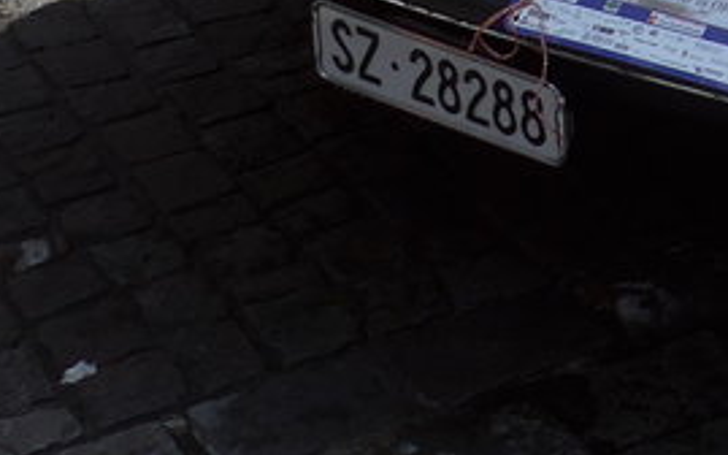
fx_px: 2718
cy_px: -577
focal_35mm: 137
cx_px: 1061
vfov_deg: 8.8
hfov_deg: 14.3
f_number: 2.8
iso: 80
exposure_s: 1/2000
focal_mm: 6
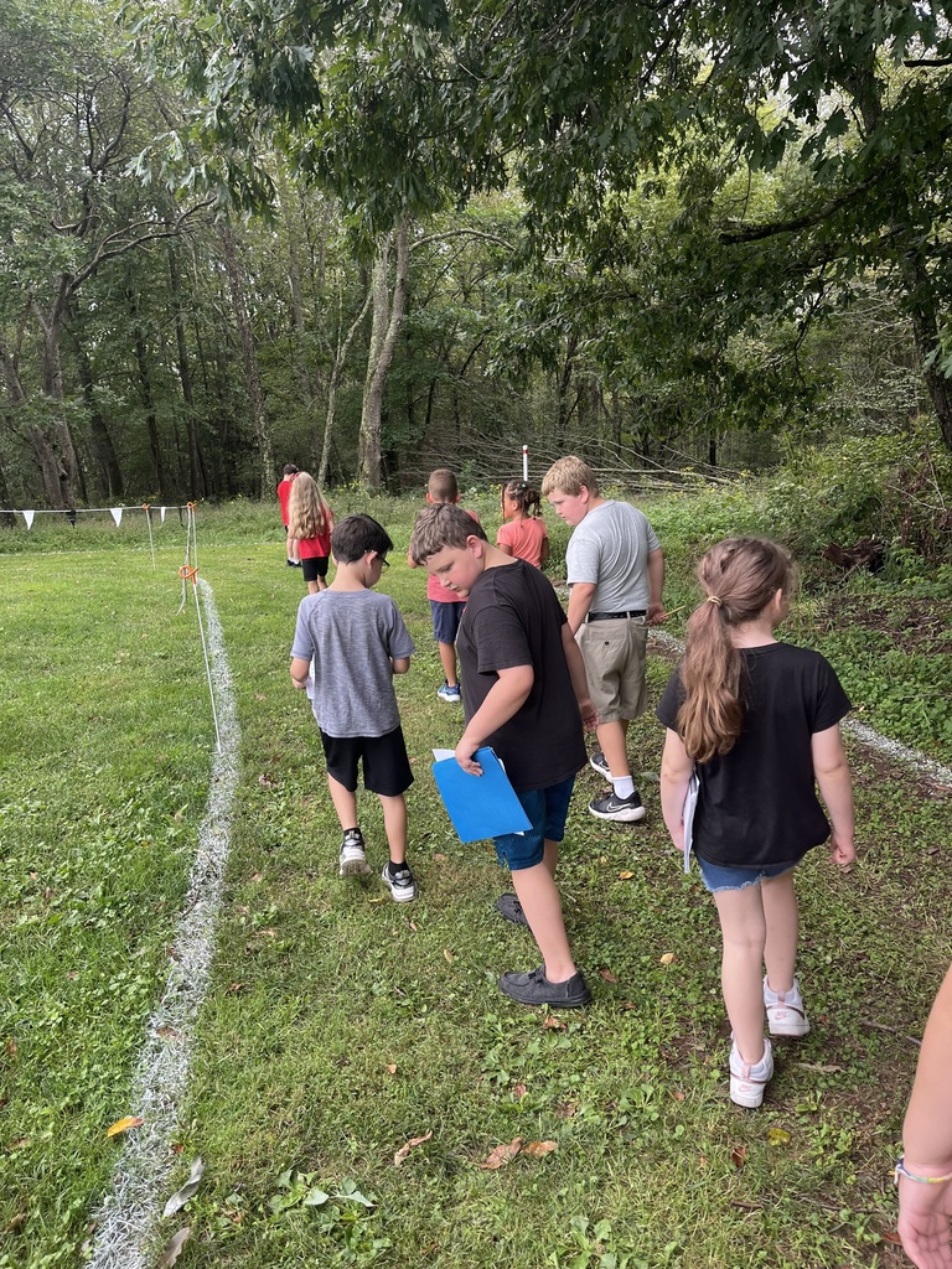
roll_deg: +4.4
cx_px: 476
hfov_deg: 53.1
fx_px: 953
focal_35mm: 26
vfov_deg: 67.3
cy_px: 634
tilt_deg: -15.5
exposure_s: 1/442
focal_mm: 5.1
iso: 50
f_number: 1.6
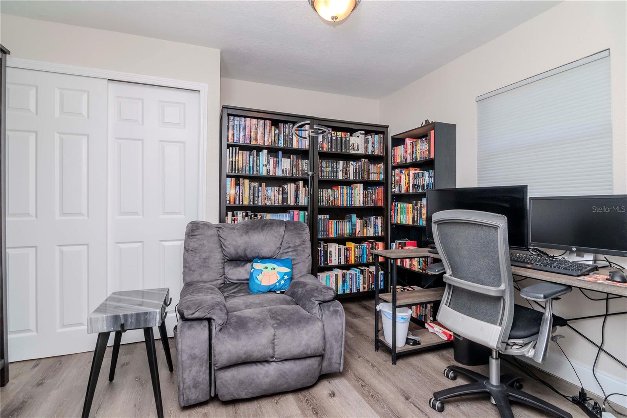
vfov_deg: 72.0
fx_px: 287
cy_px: 209
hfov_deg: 95.0
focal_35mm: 16
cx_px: 314
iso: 800
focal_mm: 11
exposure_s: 1/200
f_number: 8
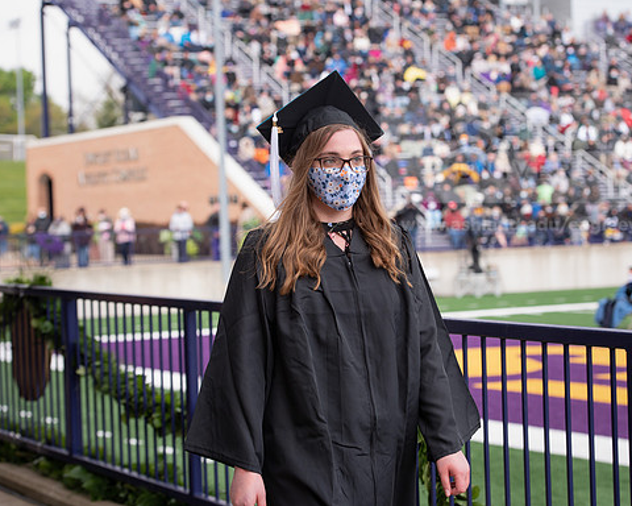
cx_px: 341
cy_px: 252
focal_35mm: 93
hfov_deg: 20.6
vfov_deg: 16.5
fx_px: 1740
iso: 200
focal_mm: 82
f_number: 5
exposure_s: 1/200
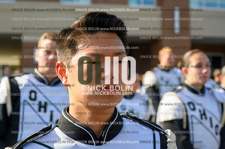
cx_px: 107
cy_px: 76
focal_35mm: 58
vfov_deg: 23.4
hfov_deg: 34.5
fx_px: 362
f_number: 5
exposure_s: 1/800
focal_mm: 55
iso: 200
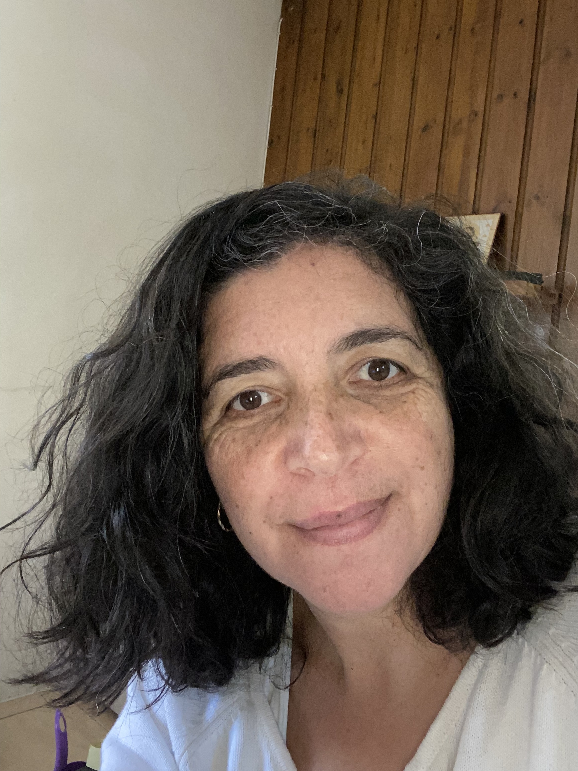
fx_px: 668
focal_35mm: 30
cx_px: 289
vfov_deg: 60.0
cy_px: 386
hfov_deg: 46.8
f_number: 2.2
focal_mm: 2.71
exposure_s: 1/30
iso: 400
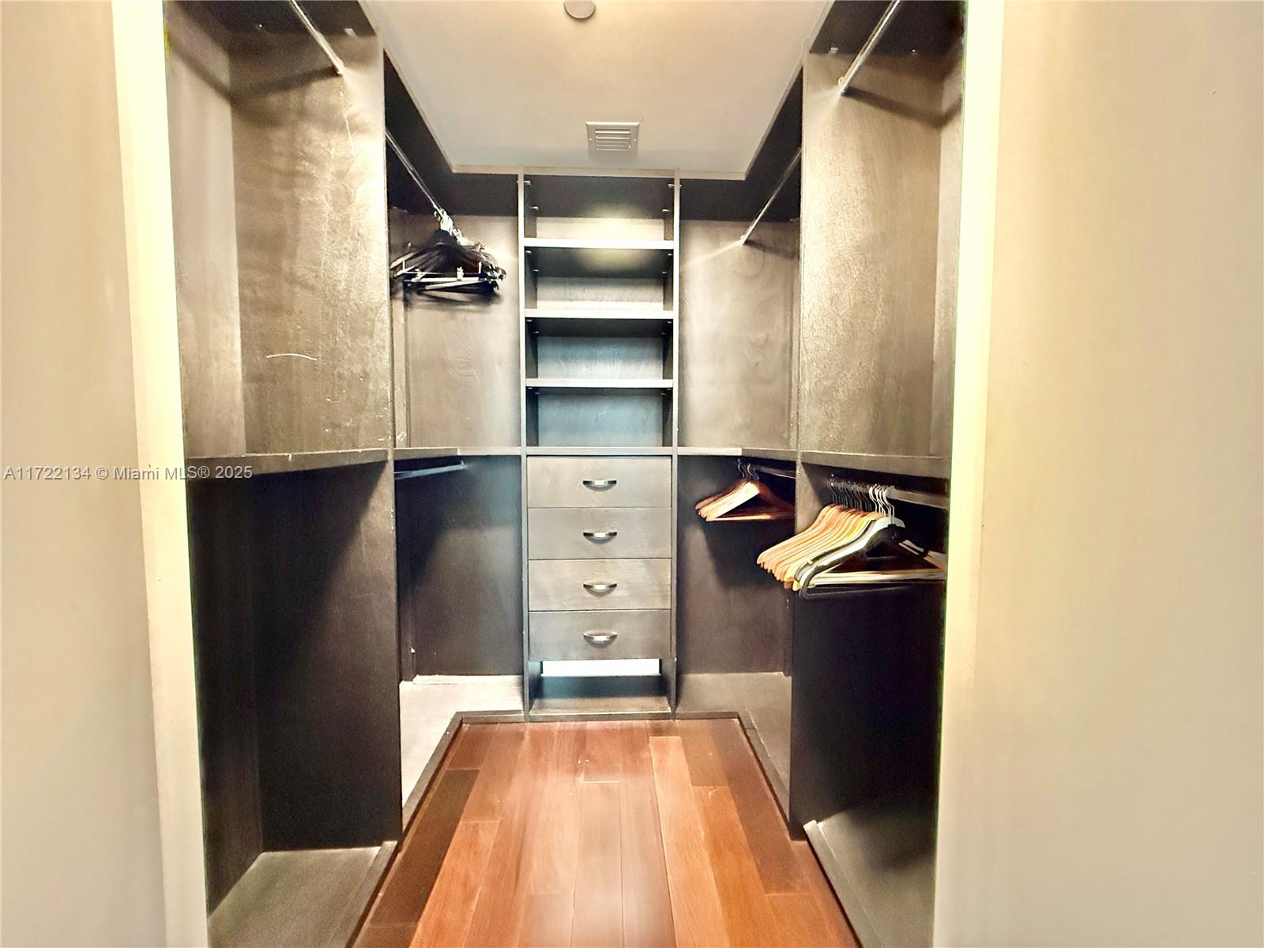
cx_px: 632
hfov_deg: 102.1
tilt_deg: -2.9
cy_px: 474
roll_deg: +0.0
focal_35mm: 14
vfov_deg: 85.7
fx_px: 511
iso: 1250
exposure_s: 1/30
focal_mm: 2.22
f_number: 2.2
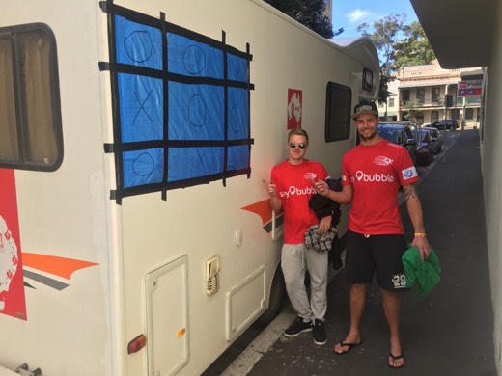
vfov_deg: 48.2
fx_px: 421
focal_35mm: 29
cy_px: 188
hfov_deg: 61.7
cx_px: 251
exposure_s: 1/706
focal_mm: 4.15
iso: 32
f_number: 2.2
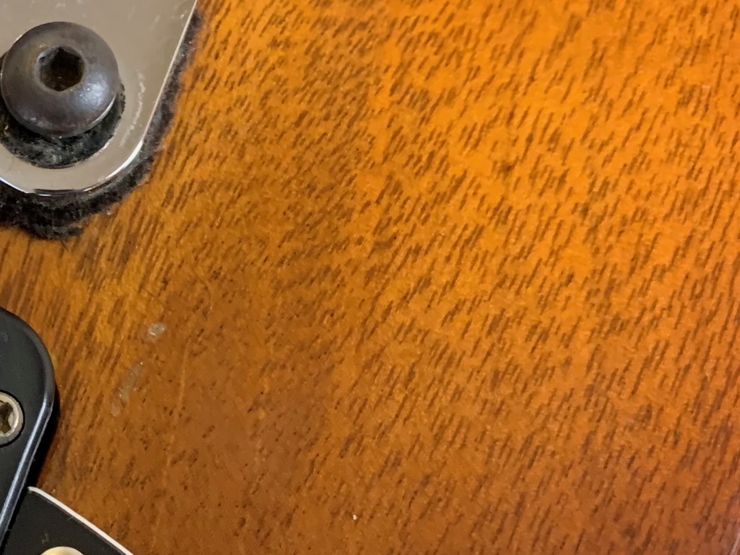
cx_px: -111
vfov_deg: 19.6
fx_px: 1603
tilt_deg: -77.8
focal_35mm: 75
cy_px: 334
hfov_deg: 24.0
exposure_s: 1/50
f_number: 1.8
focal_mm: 4.25
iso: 400
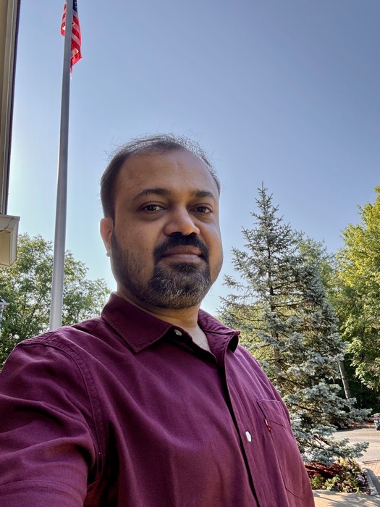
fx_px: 439
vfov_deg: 60.0
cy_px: 254
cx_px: 190
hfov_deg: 46.8
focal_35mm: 30
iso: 25
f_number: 1.9
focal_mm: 2.69
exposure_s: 1/422
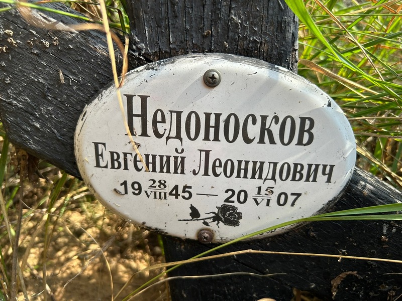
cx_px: 201
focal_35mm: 26
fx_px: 302
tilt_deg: -18.4
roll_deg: +4.9
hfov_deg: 67.3
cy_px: 150
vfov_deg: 53.1
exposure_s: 1/723
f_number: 1.5
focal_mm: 5.7
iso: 50
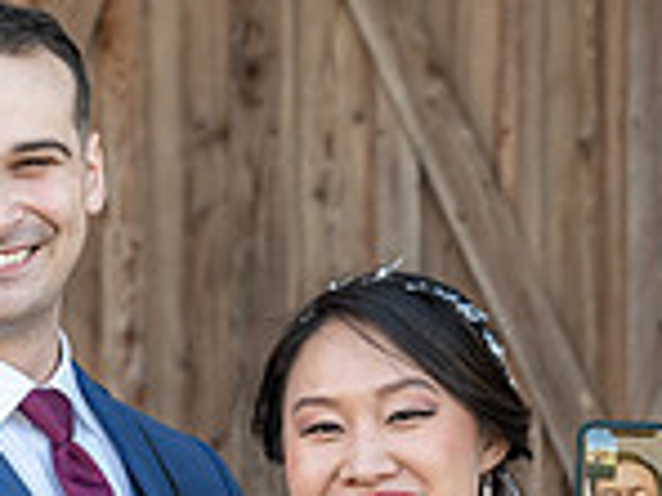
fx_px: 4628
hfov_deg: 8.2
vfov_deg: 6.1
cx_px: 166
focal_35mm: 242
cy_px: 673
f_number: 4
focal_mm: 64
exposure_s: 1/200
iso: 400
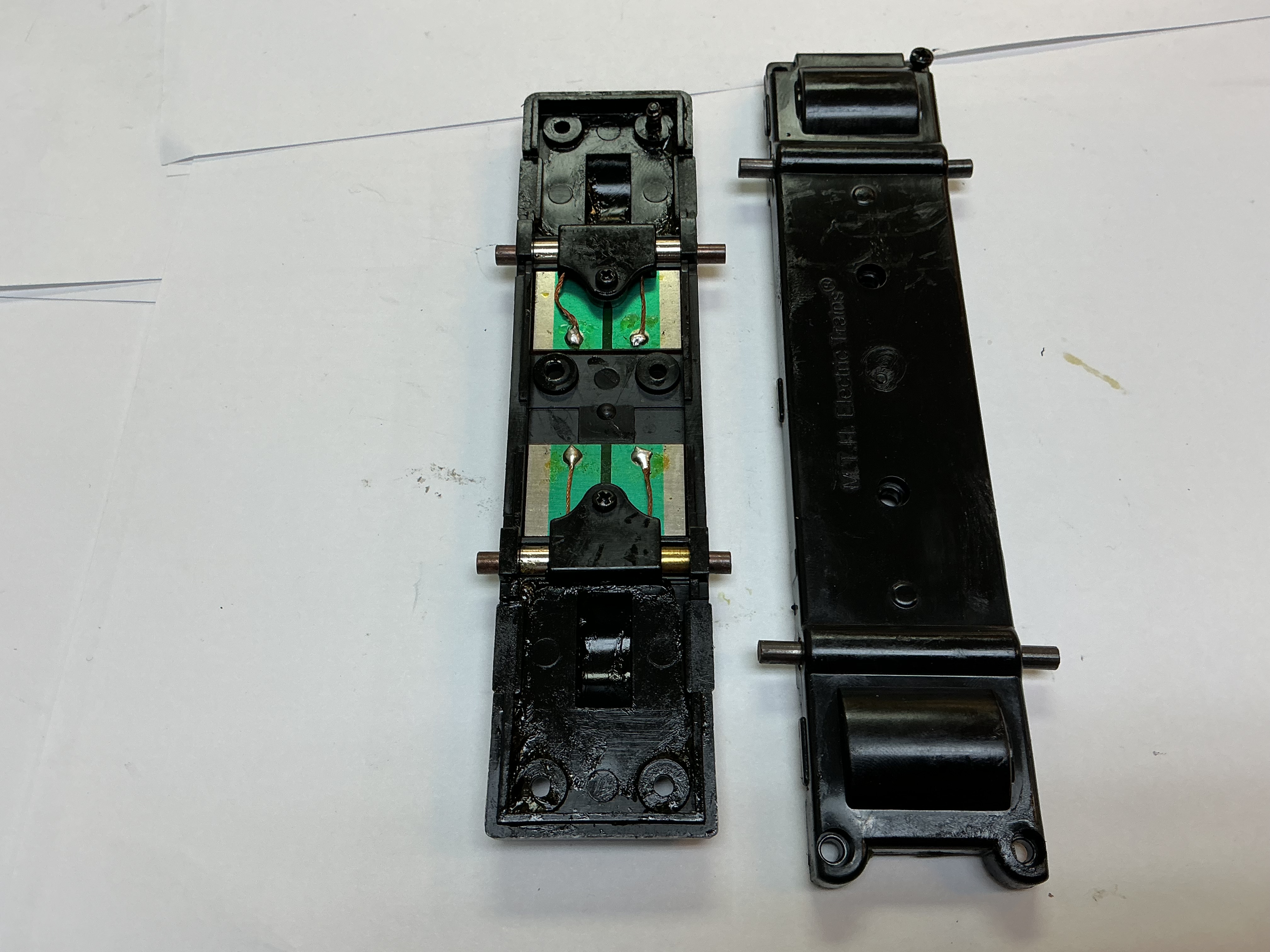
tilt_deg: -65.9
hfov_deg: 61.7
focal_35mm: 29
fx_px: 1064
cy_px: 476
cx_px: 635
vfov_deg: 48.2
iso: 32
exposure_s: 1/120
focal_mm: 3
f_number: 1.8
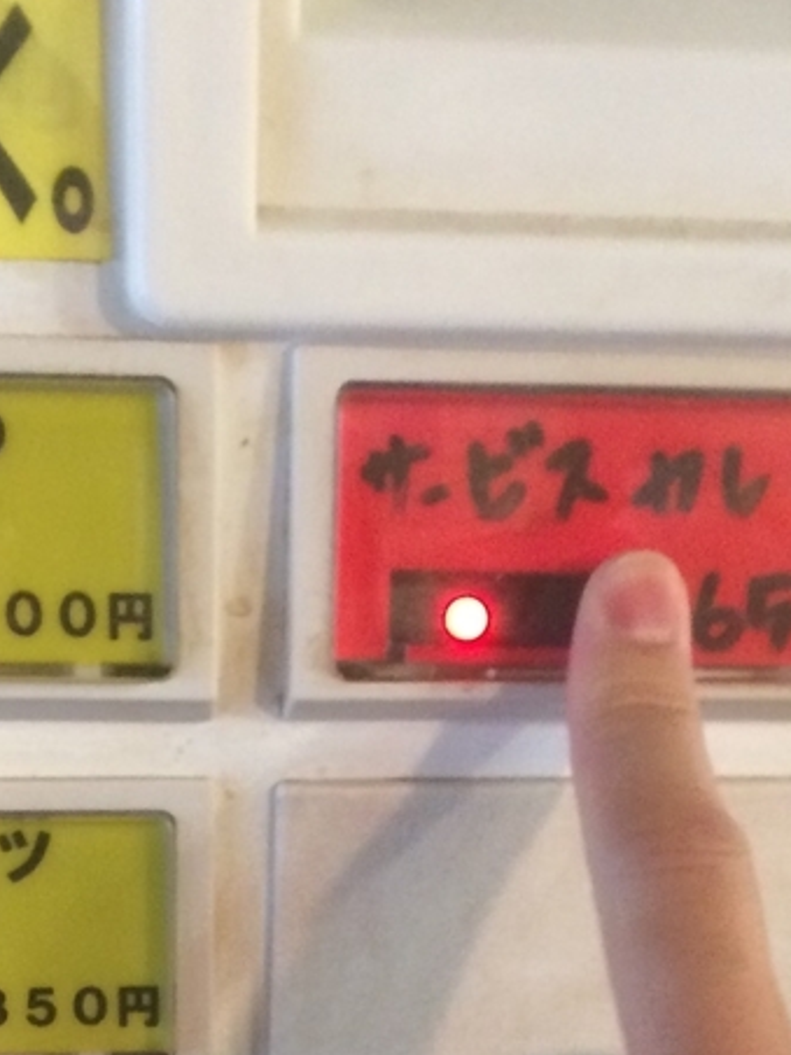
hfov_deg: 19.1
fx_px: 2346
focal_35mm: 77
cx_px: 343
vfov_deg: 22.7
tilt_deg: -30.3
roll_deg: +0.0
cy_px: 1351
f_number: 2.2
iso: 200
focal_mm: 4.15
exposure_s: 1/30
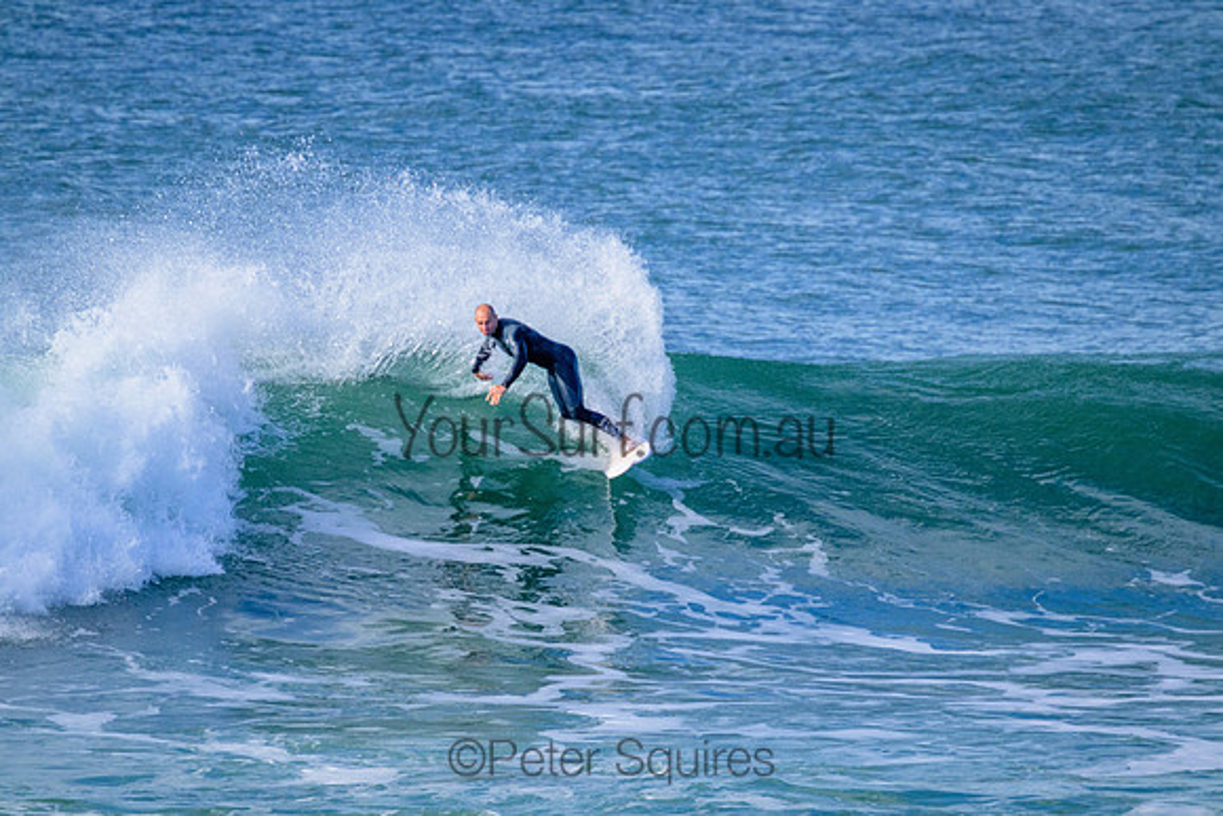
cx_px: 612
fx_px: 27183
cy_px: 408
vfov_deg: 1.7
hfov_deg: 2.6
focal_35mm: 800
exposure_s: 1/2000
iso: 2200
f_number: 11
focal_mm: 800
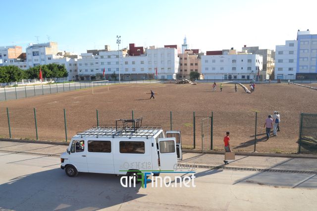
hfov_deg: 67.4
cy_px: 106
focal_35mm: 27
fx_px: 238
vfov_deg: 47.9
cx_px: 158
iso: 100
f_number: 8
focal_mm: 18
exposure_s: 1/250
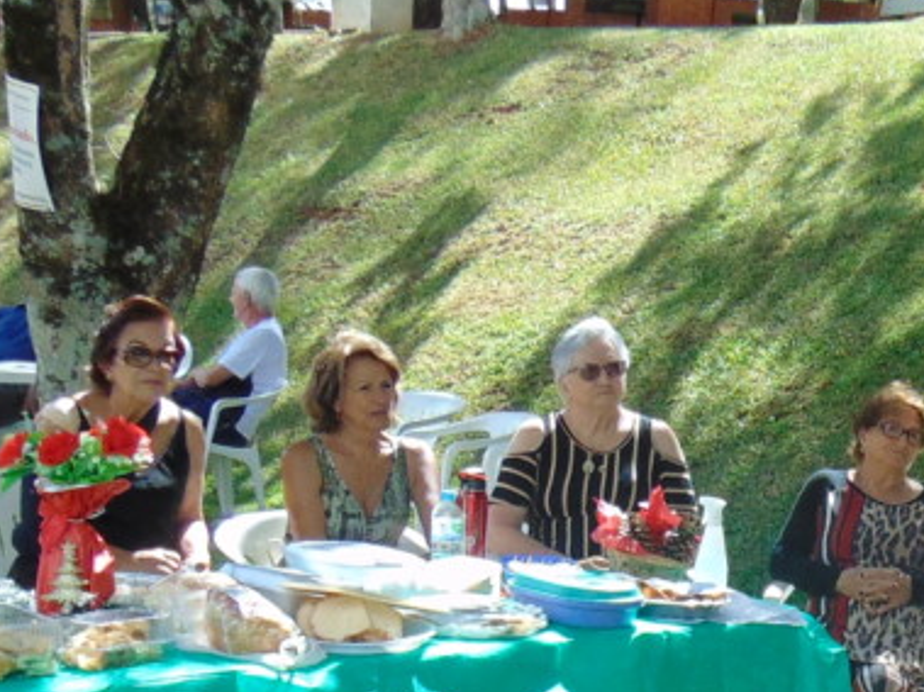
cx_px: 837
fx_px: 2402
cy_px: 648
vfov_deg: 16.2
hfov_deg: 21.3
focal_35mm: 90
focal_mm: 4.5
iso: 80
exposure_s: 1/320
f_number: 3
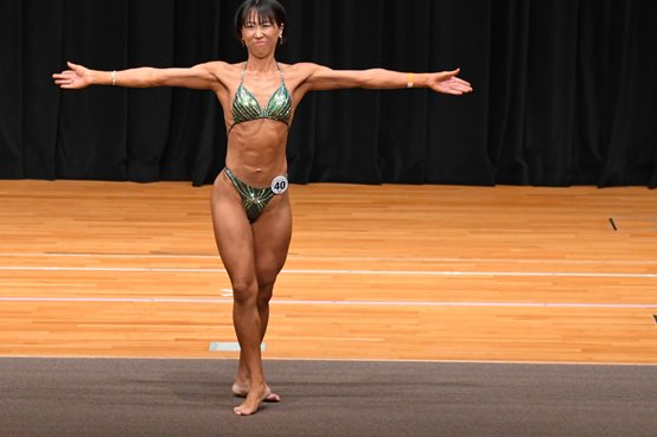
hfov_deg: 8.0
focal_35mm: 256
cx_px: 221
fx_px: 4670
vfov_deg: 5.4
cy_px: 223
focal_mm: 122
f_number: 5.6
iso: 4000
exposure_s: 1/400
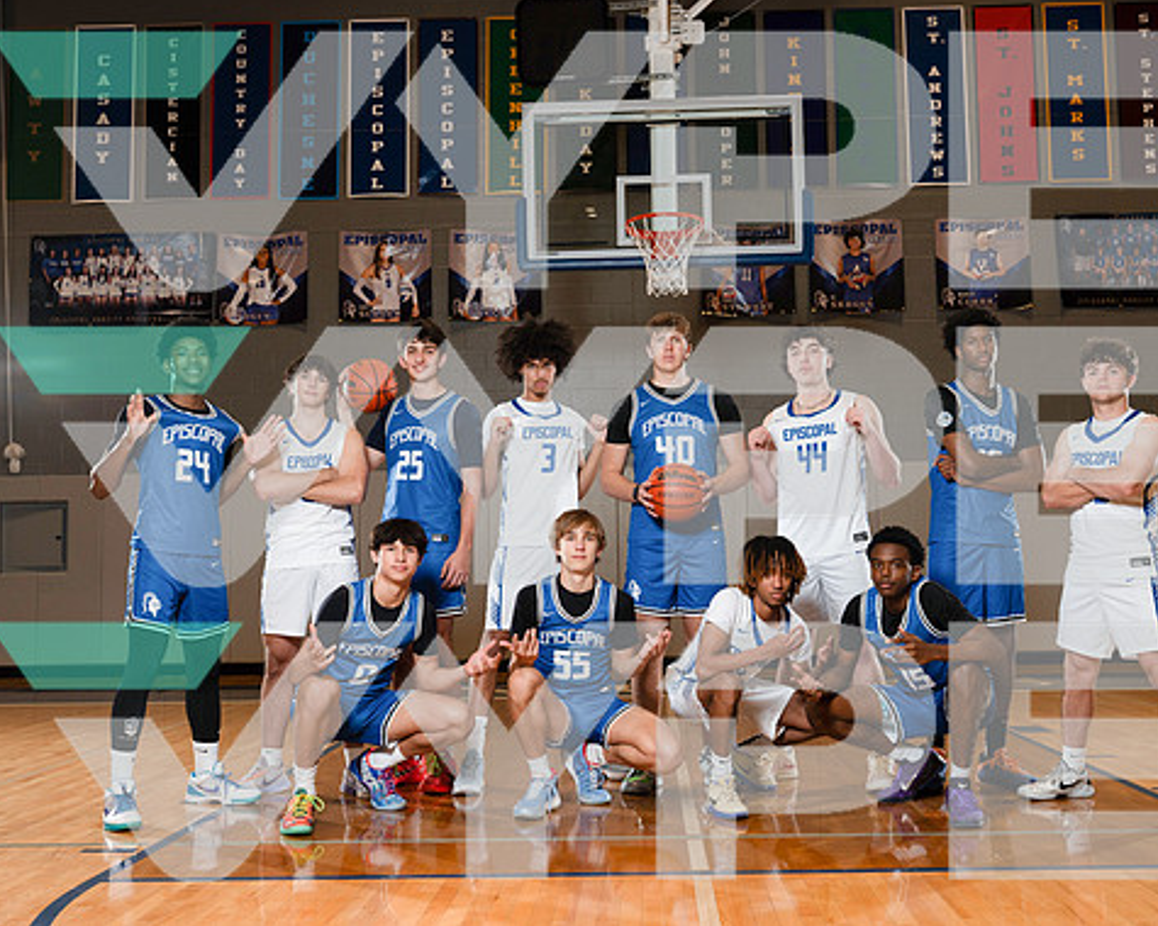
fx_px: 1337
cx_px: 617
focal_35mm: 39
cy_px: 457
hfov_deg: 46.8
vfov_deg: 38.2
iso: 400
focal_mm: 34
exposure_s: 1/250
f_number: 5.6
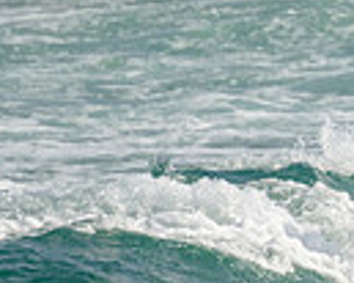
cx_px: 670
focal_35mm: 3828
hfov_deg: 0.5
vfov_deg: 0.4
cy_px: 262
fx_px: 40076
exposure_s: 1/2000
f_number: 11
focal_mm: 800
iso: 800
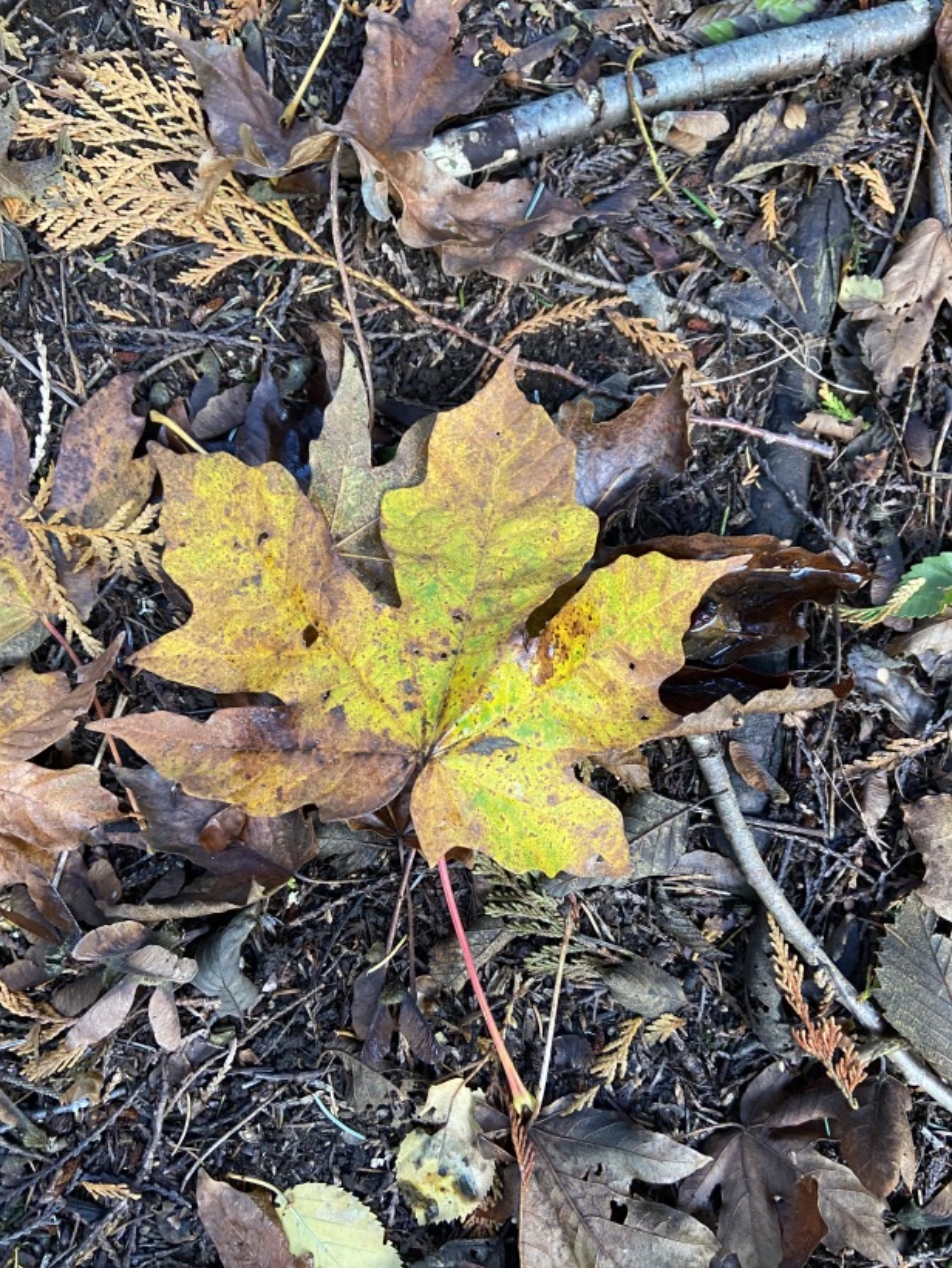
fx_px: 990
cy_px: 651
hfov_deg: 51.4
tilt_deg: -79.0
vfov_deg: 65.3
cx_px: 493
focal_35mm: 27
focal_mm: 4.25
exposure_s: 1/60
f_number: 1.8
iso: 500
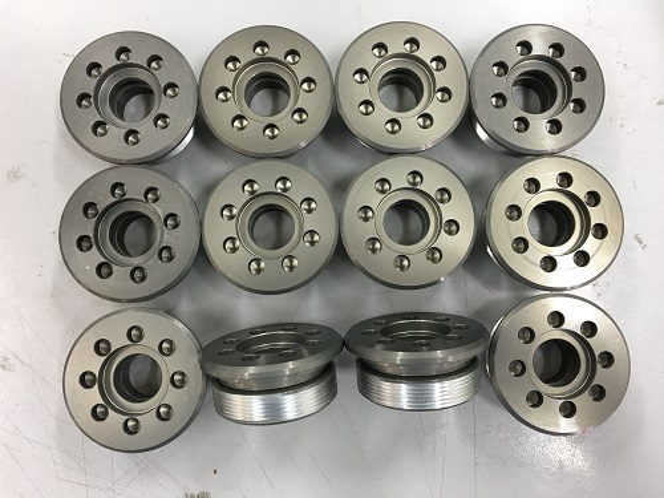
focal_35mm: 29
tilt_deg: -83.6
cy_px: 249
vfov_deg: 48.2
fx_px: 556
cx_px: 332
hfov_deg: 61.7
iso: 125
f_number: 2.2
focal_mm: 4.15
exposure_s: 1/33
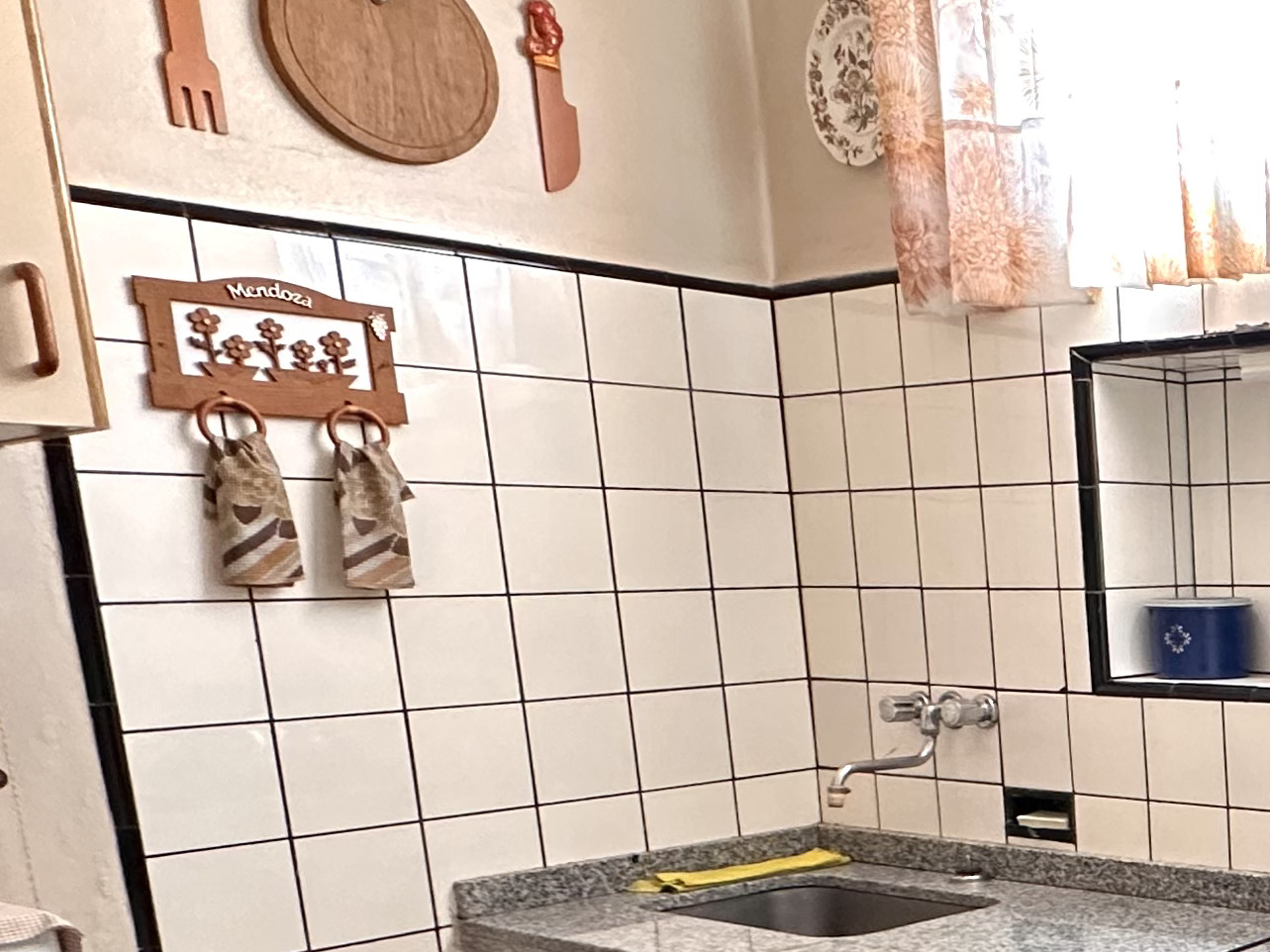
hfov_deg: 34.3
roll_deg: +1.2
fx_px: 1614
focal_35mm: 44
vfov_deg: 31.2
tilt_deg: -11.1
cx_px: 1528
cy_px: 871
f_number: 2.2
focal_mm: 2.22
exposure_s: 1/89
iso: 320
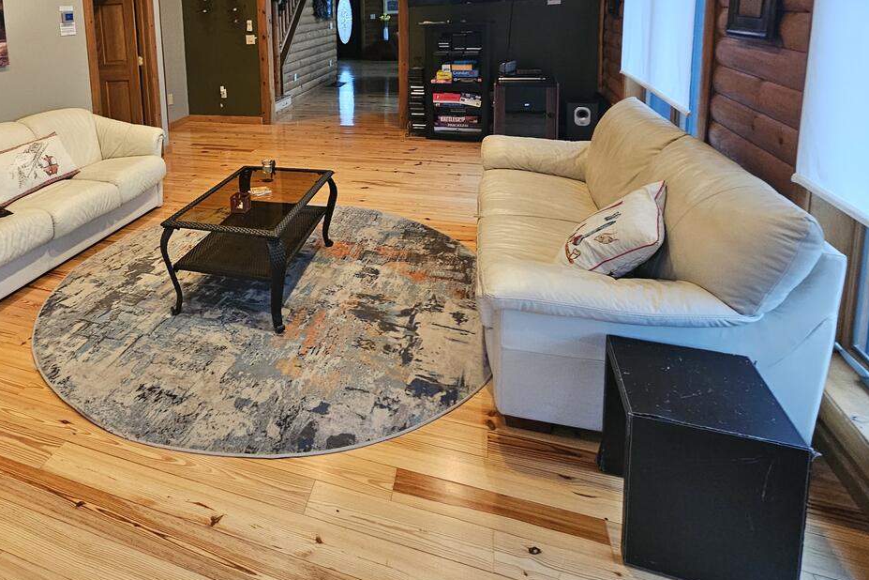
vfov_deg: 53.8
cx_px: 265
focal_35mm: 21
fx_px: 507
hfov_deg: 77.6
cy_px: 85
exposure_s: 1/30
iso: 400
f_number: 2.2
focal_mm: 2.2
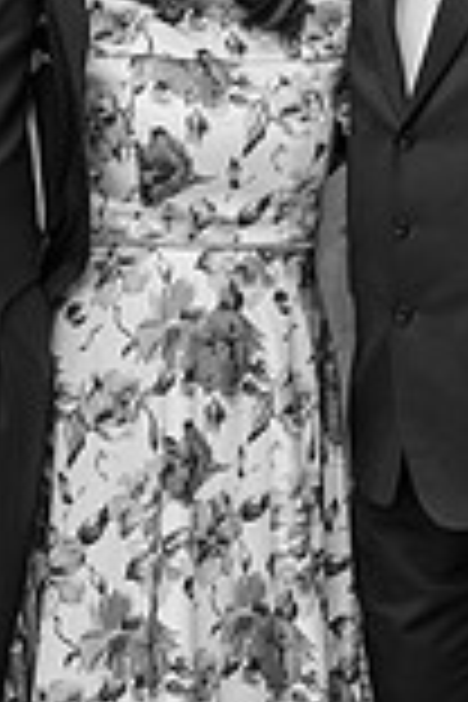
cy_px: 428
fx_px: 4777
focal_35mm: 245
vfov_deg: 8.4
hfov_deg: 5.6
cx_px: 227
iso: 100
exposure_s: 1/320
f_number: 3.2
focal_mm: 85
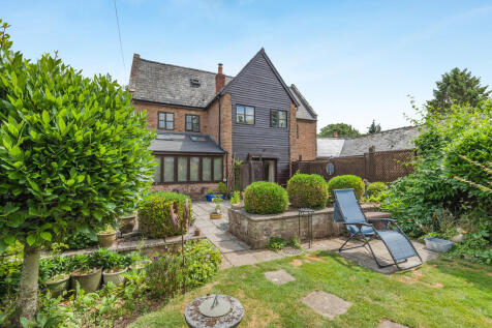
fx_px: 219
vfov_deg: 73.7
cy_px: 164
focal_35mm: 16
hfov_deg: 96.8
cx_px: 246
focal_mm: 16
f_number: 11
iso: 100
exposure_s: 1/100
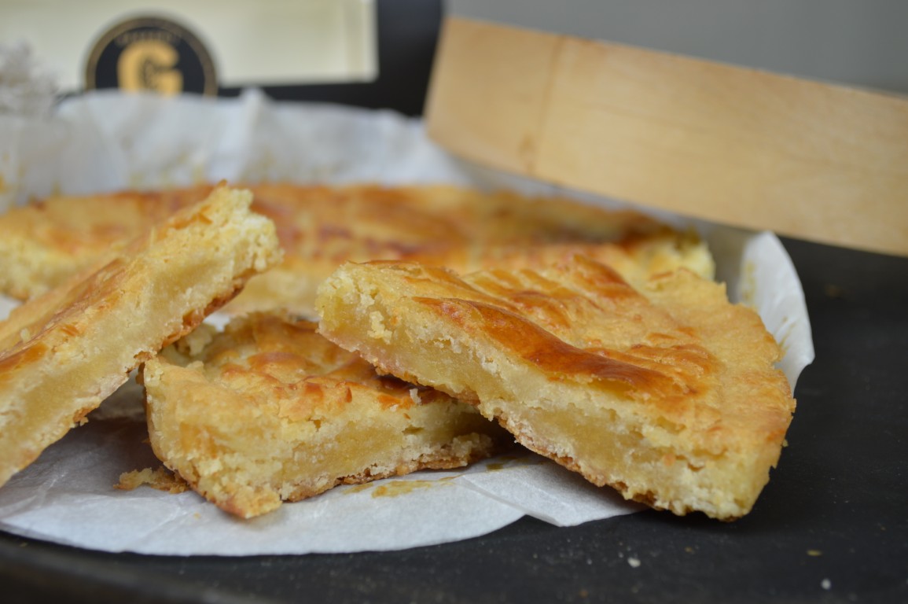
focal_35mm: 57
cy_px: 302
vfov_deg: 23.7
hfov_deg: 35.1
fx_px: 1436
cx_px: 454
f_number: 5.6
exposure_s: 1/10
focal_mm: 38
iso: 100
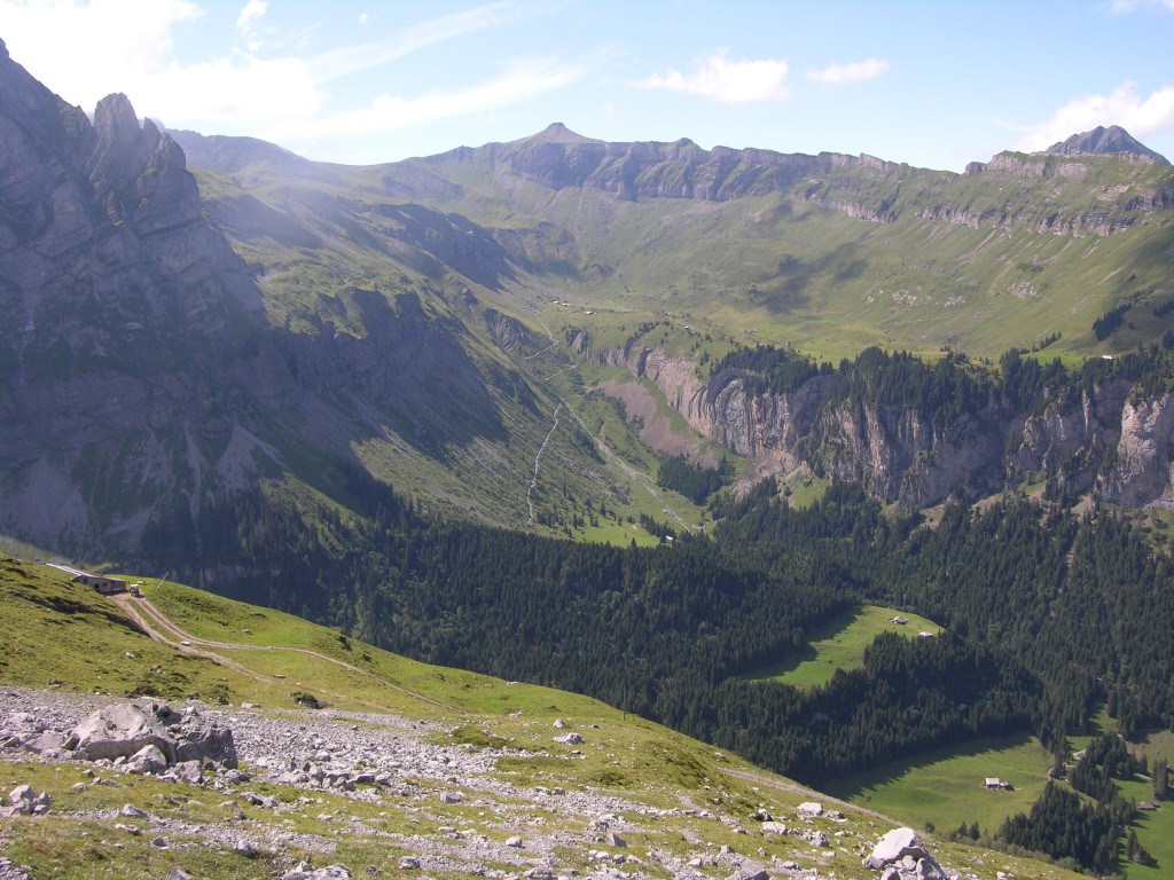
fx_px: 1187
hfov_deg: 52.6
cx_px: 587
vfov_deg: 40.7
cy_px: 440
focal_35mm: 35
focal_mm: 8.9
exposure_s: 1/170
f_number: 5.6
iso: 50
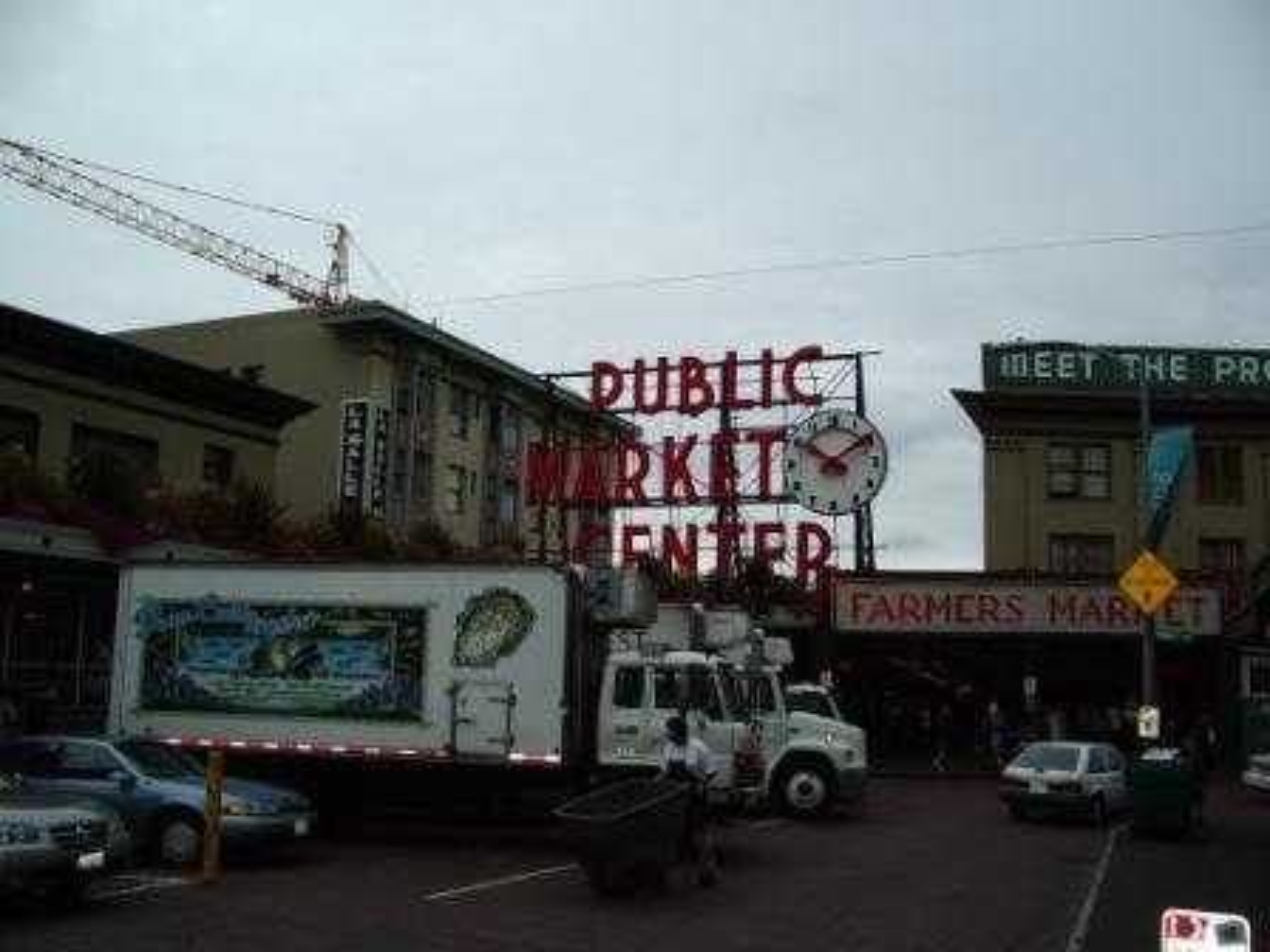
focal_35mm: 35
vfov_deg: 40.7
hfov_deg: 52.6
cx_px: 635
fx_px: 1284
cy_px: 476
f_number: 4.3
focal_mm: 5.8
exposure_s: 1/320
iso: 50
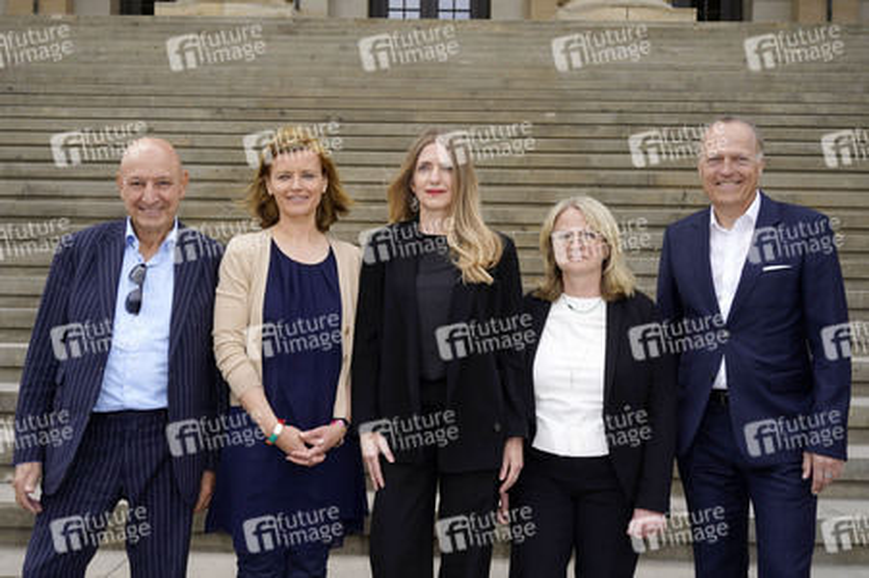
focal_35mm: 37
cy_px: 289
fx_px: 892
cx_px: 434
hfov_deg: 51.9
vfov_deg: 35.9
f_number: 5.6
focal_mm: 37
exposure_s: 1/200
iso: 100
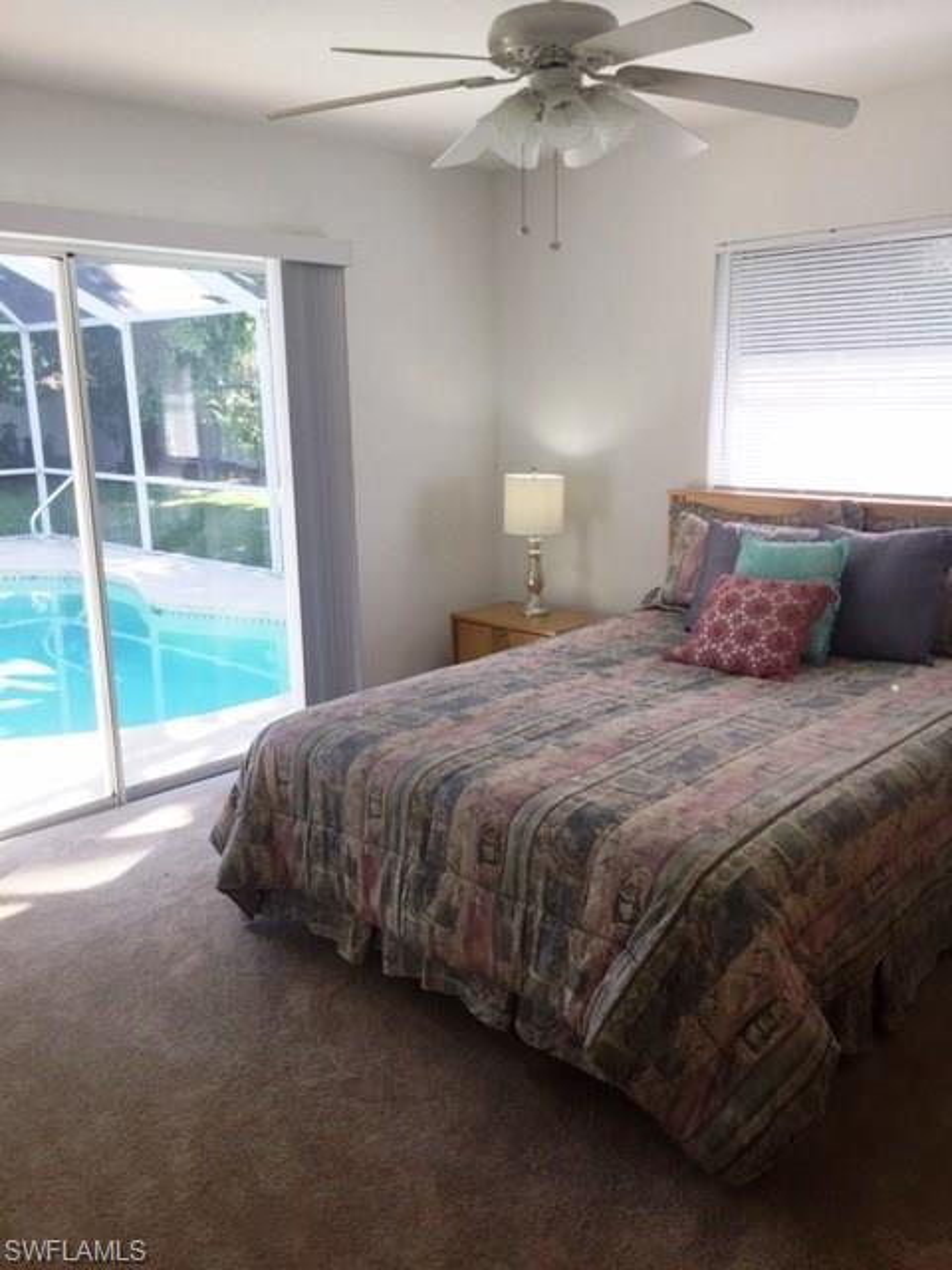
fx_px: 1063
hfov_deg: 48.2
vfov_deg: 61.7
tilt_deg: -12.0
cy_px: 635
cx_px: 476
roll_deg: +1.8
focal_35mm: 29
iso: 32
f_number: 2.2
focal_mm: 4.15
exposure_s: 1/120
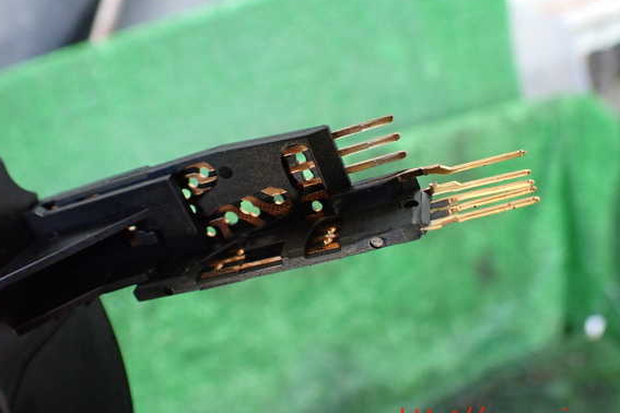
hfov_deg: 57.2
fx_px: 568
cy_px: 187
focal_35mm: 33
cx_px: 319
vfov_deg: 39.9
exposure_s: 1/125
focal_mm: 5.4
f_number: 2.3
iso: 500
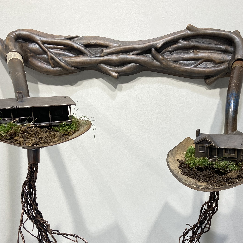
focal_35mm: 44
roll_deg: +1.3
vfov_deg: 37.9
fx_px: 349
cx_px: 139
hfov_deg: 38.3
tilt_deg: -14.0
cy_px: 161
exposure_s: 1/120
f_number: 1.8
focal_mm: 4.25
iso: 50
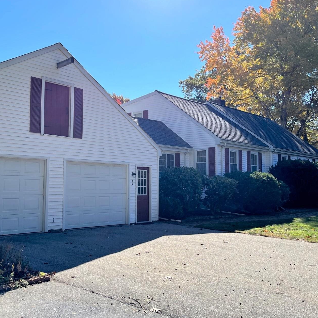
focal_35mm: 37
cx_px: 121
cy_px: 161
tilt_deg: +3.2
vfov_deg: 44.9
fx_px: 385
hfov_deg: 44.6
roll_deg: -0.6
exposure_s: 1/2899
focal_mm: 5.1
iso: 50
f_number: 1.6
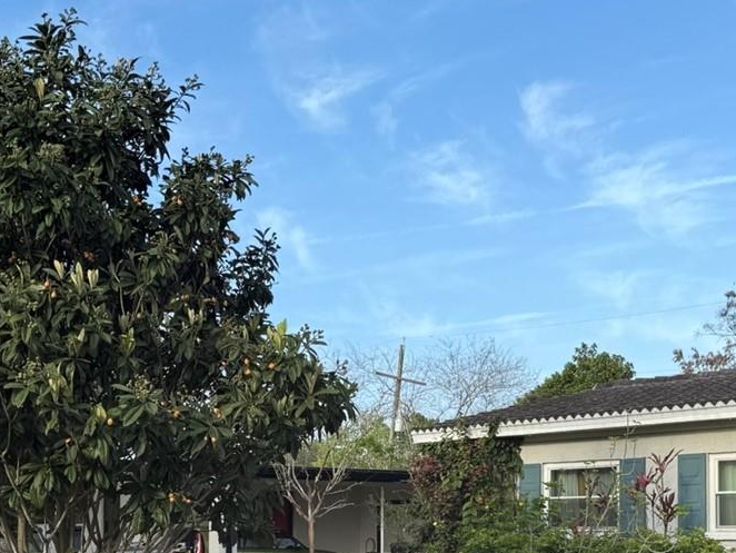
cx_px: 406
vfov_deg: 24.6
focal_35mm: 58
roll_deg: -0.3
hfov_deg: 33.2
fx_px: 1234
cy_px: 481
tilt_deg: +2.9
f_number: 1.78
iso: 80
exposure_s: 1/2110
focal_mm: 6.76
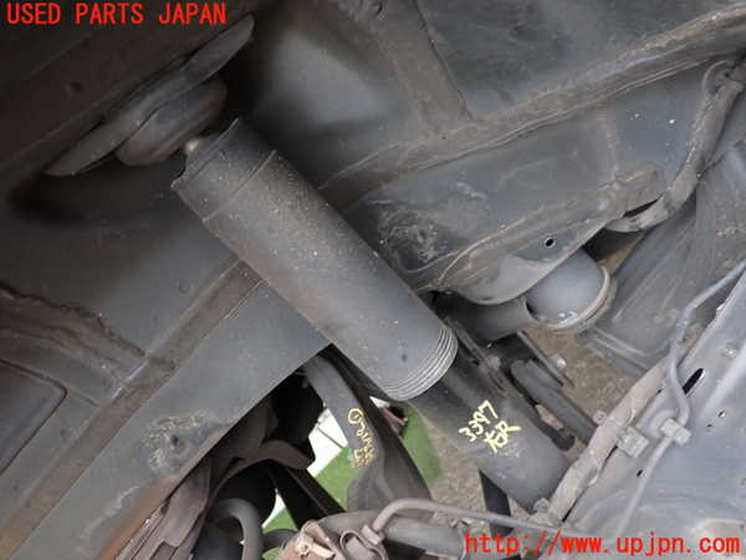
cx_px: 373
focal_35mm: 30
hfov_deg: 60.0
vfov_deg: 46.8
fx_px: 647
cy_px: 280
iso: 200
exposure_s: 1/30
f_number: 2.3
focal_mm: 5.4
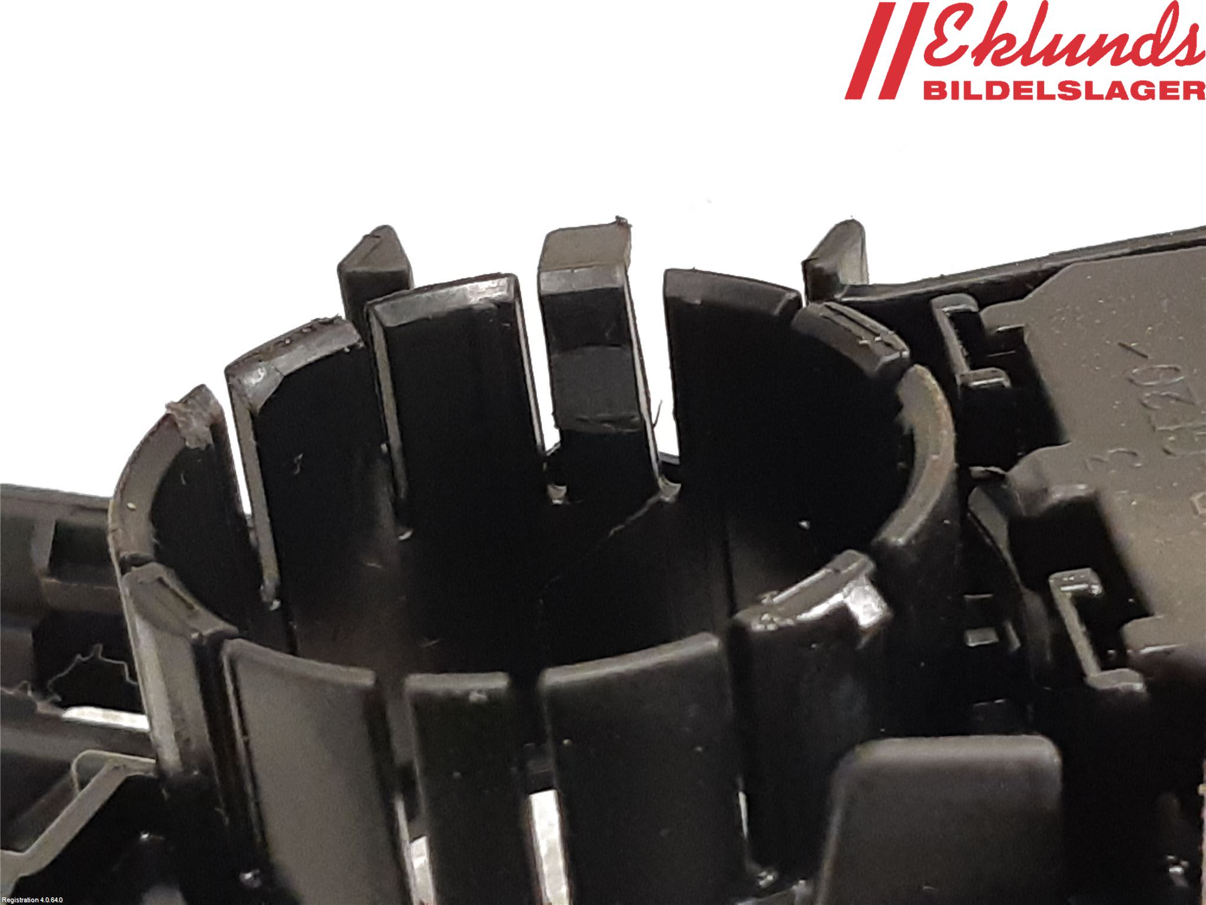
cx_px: 603
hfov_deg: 67.3
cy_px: 452
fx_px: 906
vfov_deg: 53.1
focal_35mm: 26
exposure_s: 1/25
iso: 250
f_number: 1.7
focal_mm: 3.93
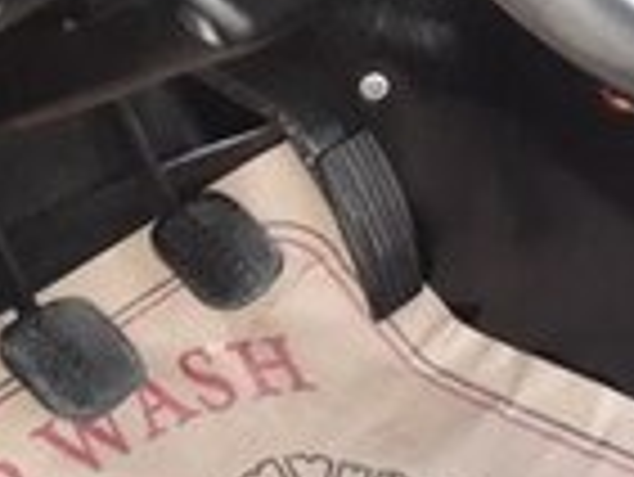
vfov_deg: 11.1
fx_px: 2401
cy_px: -110
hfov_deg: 13.4
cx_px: 1183
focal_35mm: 131
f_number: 1.9
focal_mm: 3.7
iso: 200
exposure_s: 1/25
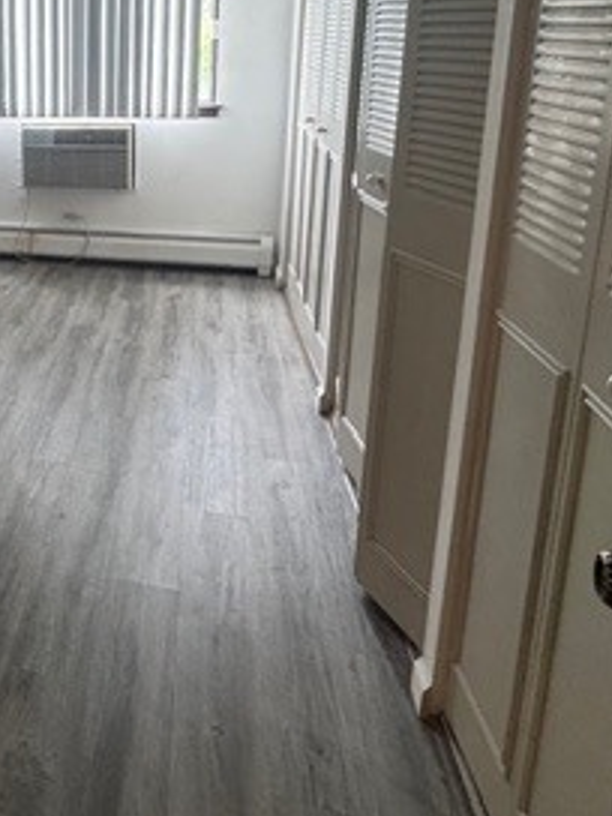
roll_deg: +3.6
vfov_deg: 52.6
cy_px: 192
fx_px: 778
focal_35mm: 33
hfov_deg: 35.7
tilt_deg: -11.4
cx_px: -84
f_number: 2.2
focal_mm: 2.22
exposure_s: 1/60
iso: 250
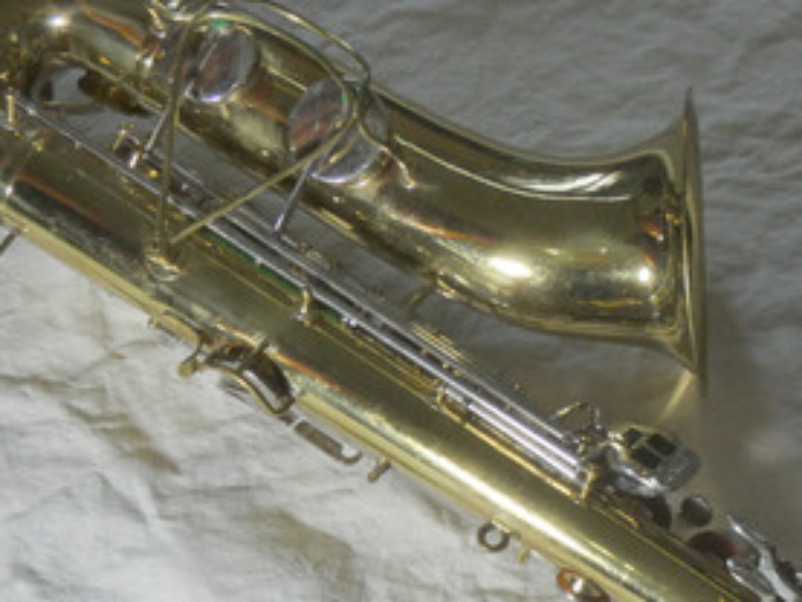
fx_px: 2550
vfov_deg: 13.4
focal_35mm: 110
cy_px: 427
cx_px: 582
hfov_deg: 17.8
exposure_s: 1/50
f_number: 4.1
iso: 200
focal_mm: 10.8
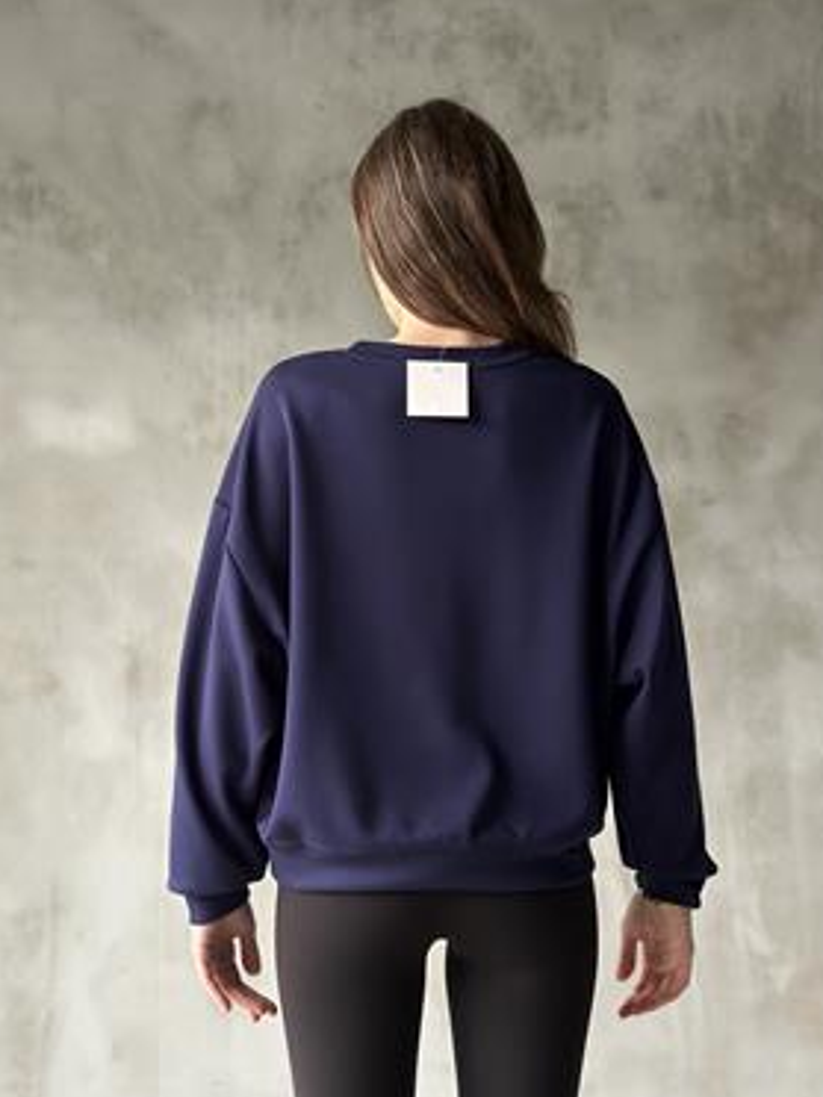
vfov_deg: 34.9
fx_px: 1744
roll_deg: -0.3
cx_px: 395
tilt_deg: +3.3
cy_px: 546
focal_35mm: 55
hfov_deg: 26.6
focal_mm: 6.86
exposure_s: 1/56
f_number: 1.78
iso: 400
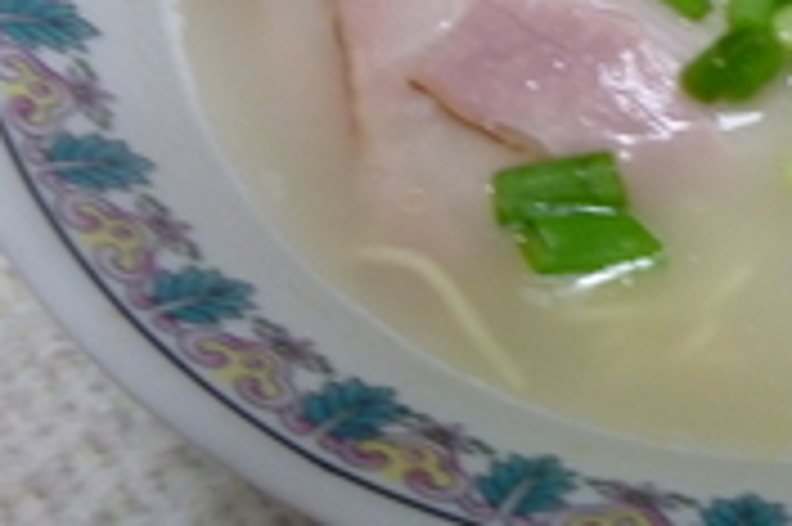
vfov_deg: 20.8
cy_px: -61
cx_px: 850
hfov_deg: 29.5
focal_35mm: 62
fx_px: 1363
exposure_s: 1/25
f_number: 3.3
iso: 400
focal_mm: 4.5
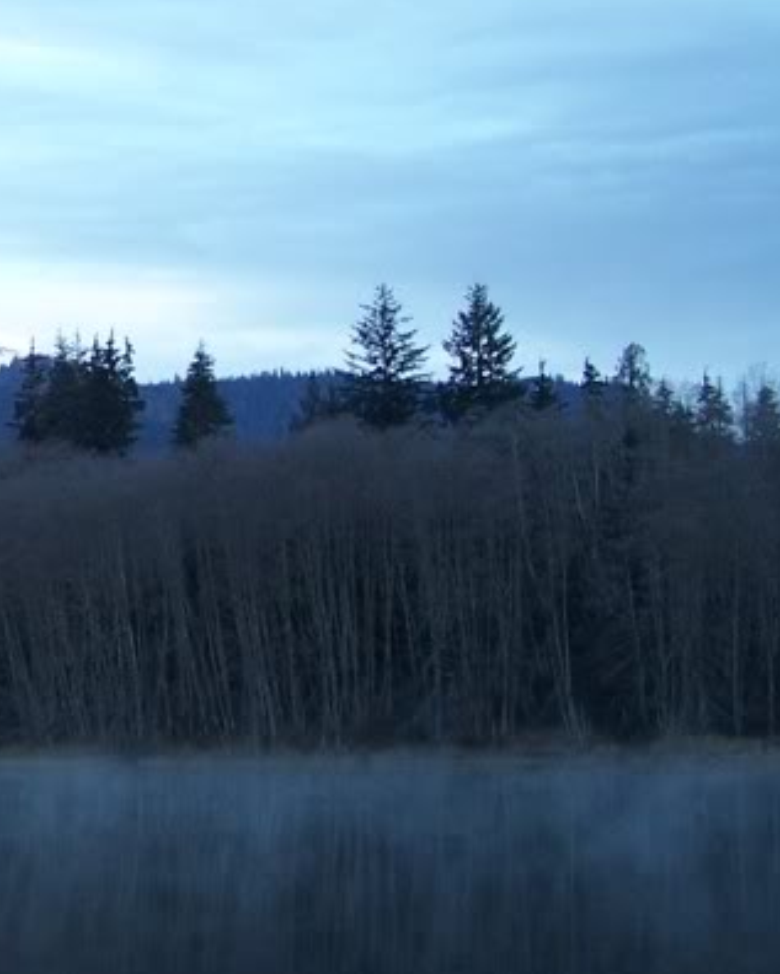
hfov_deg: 15.4
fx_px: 2769
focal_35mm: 96
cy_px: 381
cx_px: -157
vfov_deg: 19.9
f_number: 2.8
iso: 80
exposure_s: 1/180
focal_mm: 6.3
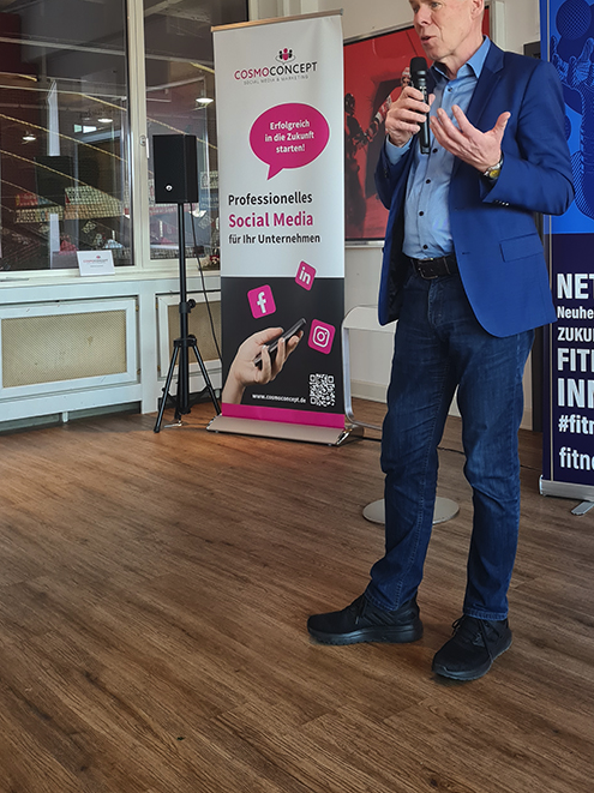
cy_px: 231
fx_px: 962
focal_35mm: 42
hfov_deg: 33.4
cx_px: 467
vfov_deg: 43.8
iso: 250
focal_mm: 5.4
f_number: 1.8
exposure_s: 1/100
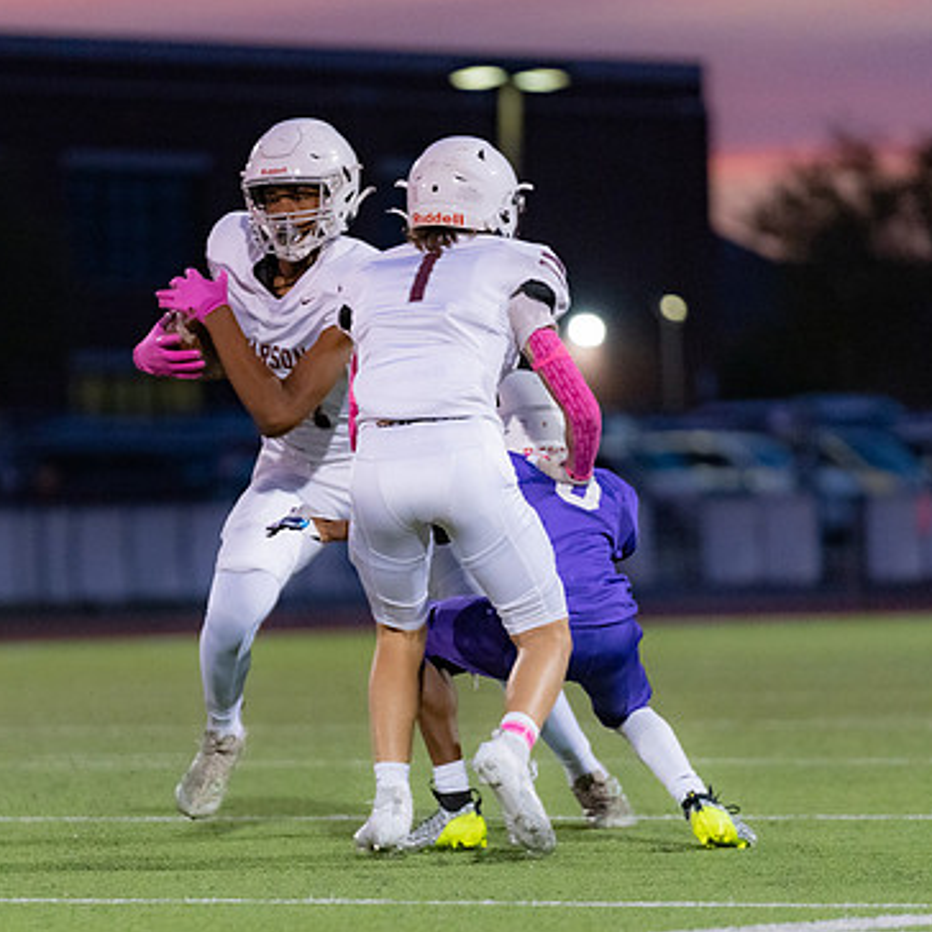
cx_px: 317
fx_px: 10052
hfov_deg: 5.3
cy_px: 537
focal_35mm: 330
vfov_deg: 5.3
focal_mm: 200
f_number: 2.8
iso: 4000
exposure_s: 1/1250
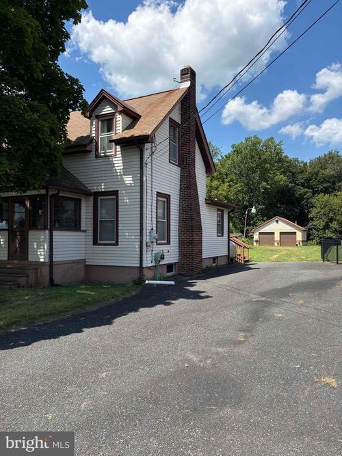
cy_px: 228
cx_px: 171
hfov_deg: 53.0
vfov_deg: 67.3
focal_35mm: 26
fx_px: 343
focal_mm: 5.96
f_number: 1.6
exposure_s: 1/2865
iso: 50
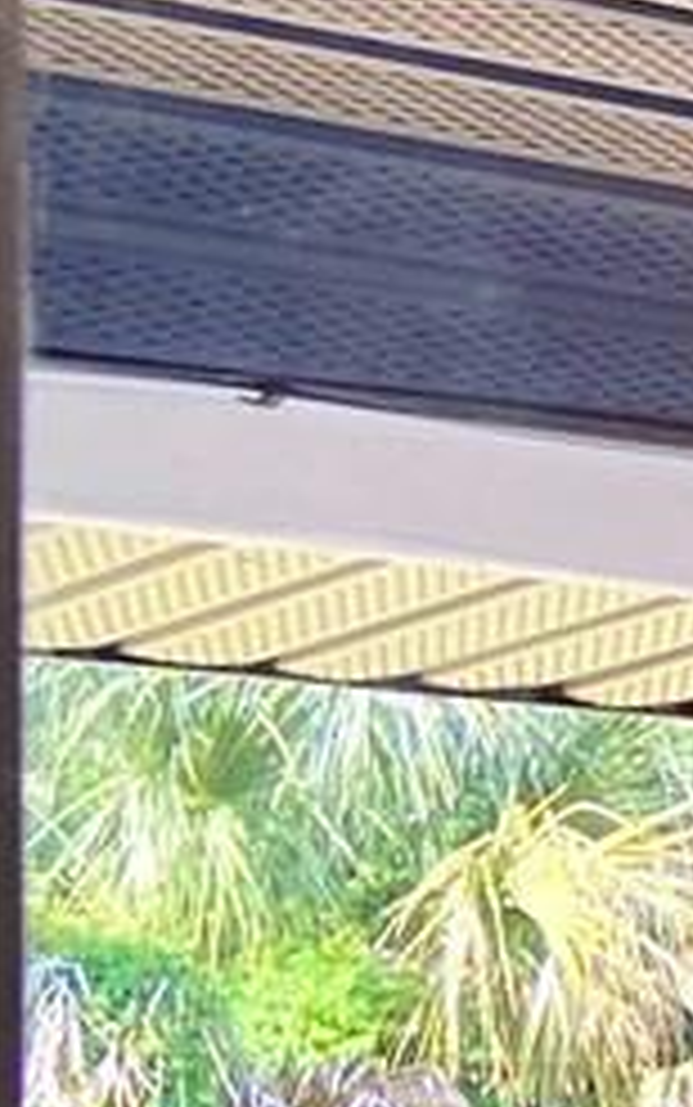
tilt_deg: -2.5
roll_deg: -0.4
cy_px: 1494
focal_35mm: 179
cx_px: 2835
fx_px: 5403
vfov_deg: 11.4
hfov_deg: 6.1
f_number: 1.8
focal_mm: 4.25
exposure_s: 1/227
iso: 32
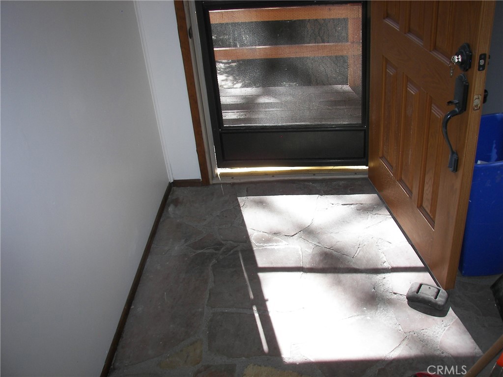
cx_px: 252
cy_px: 188
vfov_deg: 39.7
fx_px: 523
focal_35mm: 36
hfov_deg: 51.4
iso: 50
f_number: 2.8
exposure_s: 1/100
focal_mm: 6
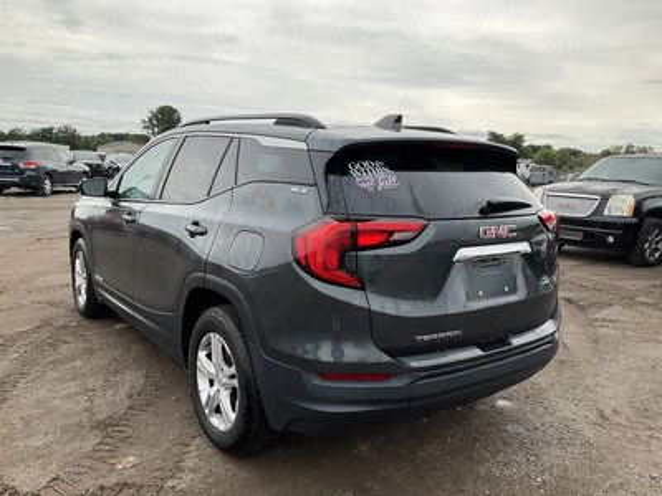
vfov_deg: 48.2
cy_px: 248
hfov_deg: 61.7
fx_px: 555
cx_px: 331
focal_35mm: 29
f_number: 1.8
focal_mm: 3
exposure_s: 1/1250
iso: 25
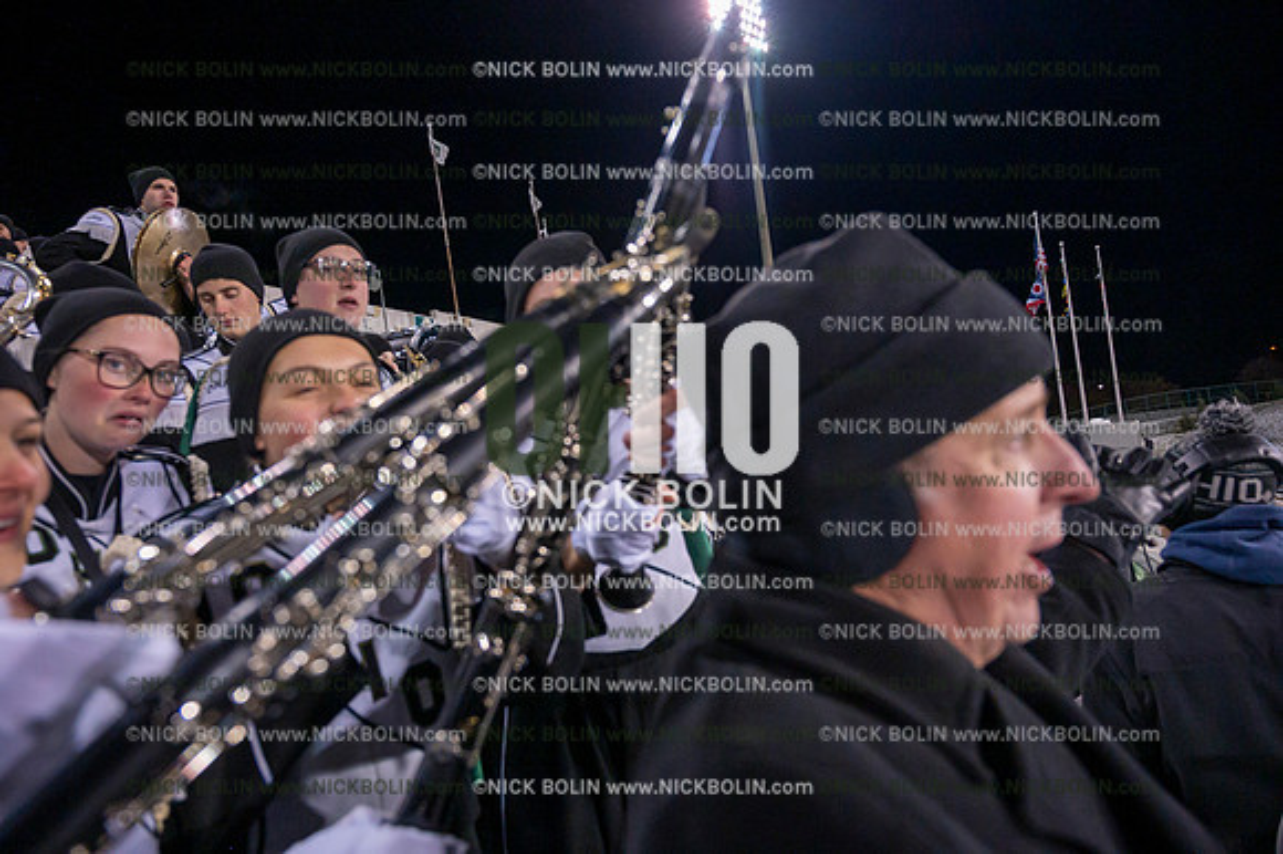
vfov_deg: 53.1
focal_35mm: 24
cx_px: 642
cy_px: 427
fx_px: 855
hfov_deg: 73.8
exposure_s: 1/640
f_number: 4.5
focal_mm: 24
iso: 5000
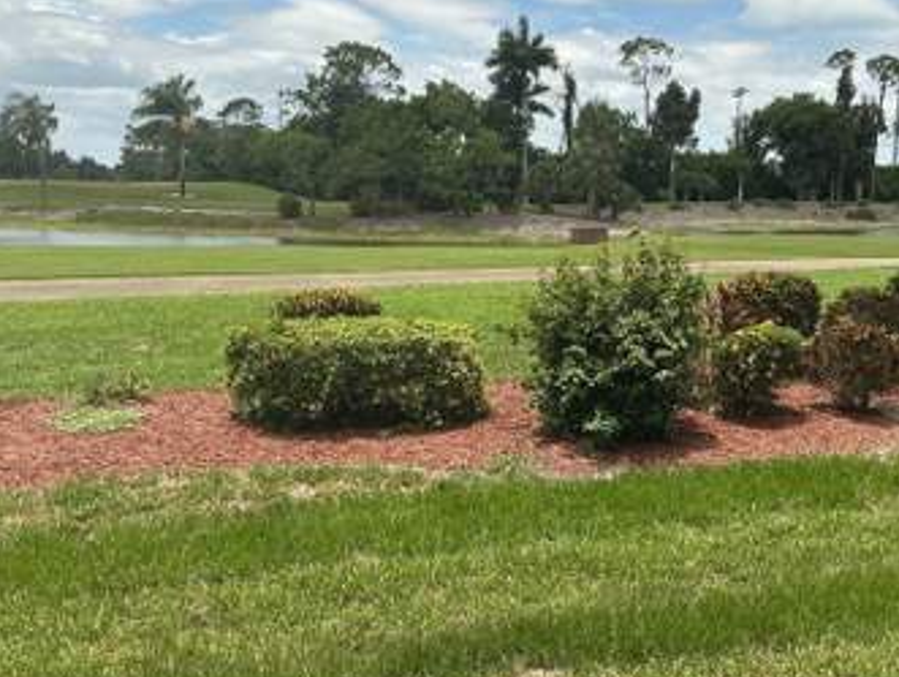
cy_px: 334
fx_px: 1092
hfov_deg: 44.6
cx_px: 511
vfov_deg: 34.4
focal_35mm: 42
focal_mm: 3
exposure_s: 1/2227
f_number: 1.8
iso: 25
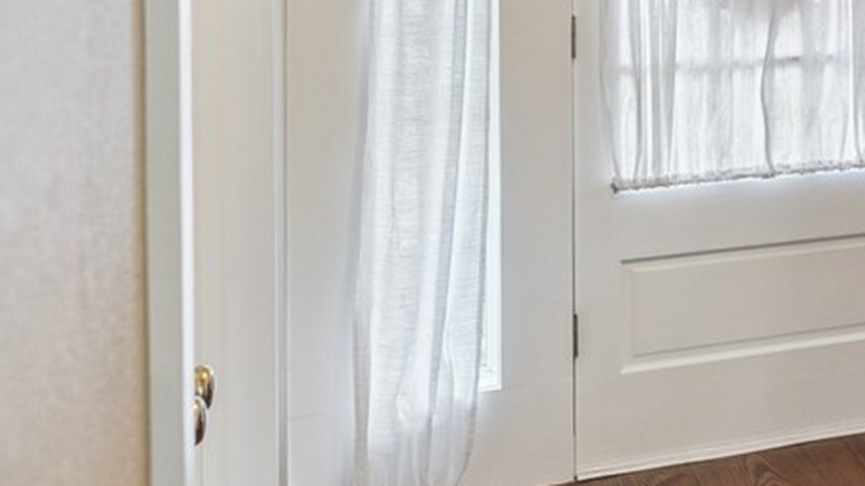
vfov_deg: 17.4
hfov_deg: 25.6
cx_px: 1244
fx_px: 1491
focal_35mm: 65
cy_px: -137
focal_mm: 14
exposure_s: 1/40
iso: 400
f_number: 2.8
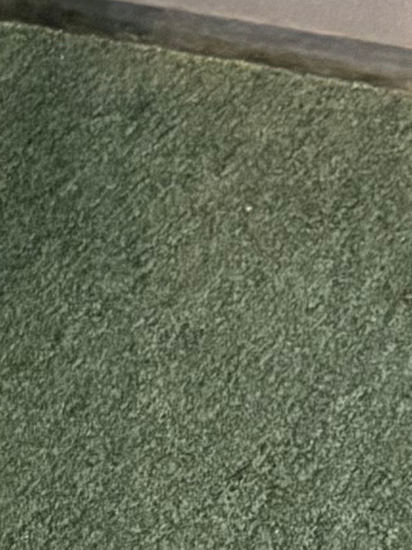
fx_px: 2683
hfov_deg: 7.4
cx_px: 1353
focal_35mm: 169
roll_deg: -2.6
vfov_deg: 10.6
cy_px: -597
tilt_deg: -21.8
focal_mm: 6.76
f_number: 1.78
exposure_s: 1/60
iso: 800
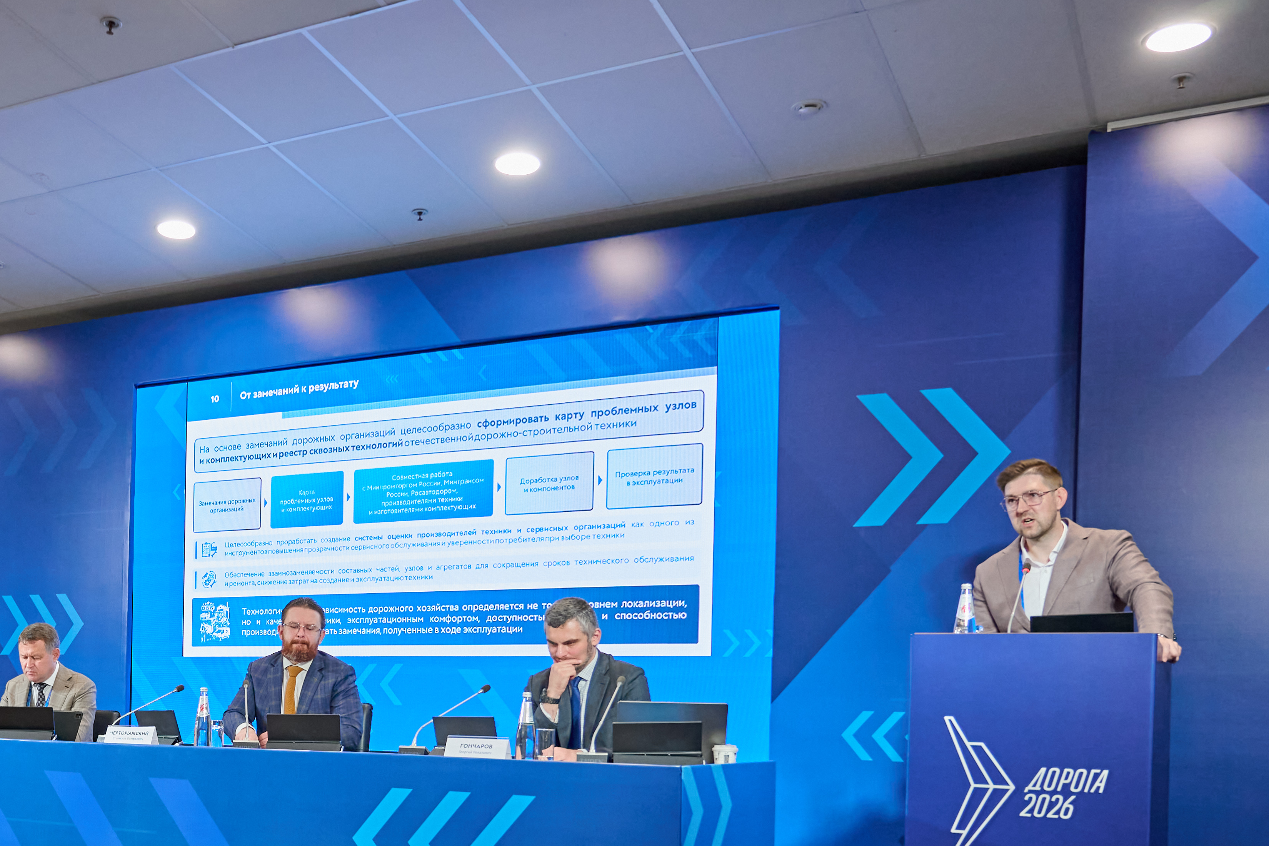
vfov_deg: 29.6
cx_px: 153
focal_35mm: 44
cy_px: 706
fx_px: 1551
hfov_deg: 41.4
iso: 1600
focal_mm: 24
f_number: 4
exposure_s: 1/125
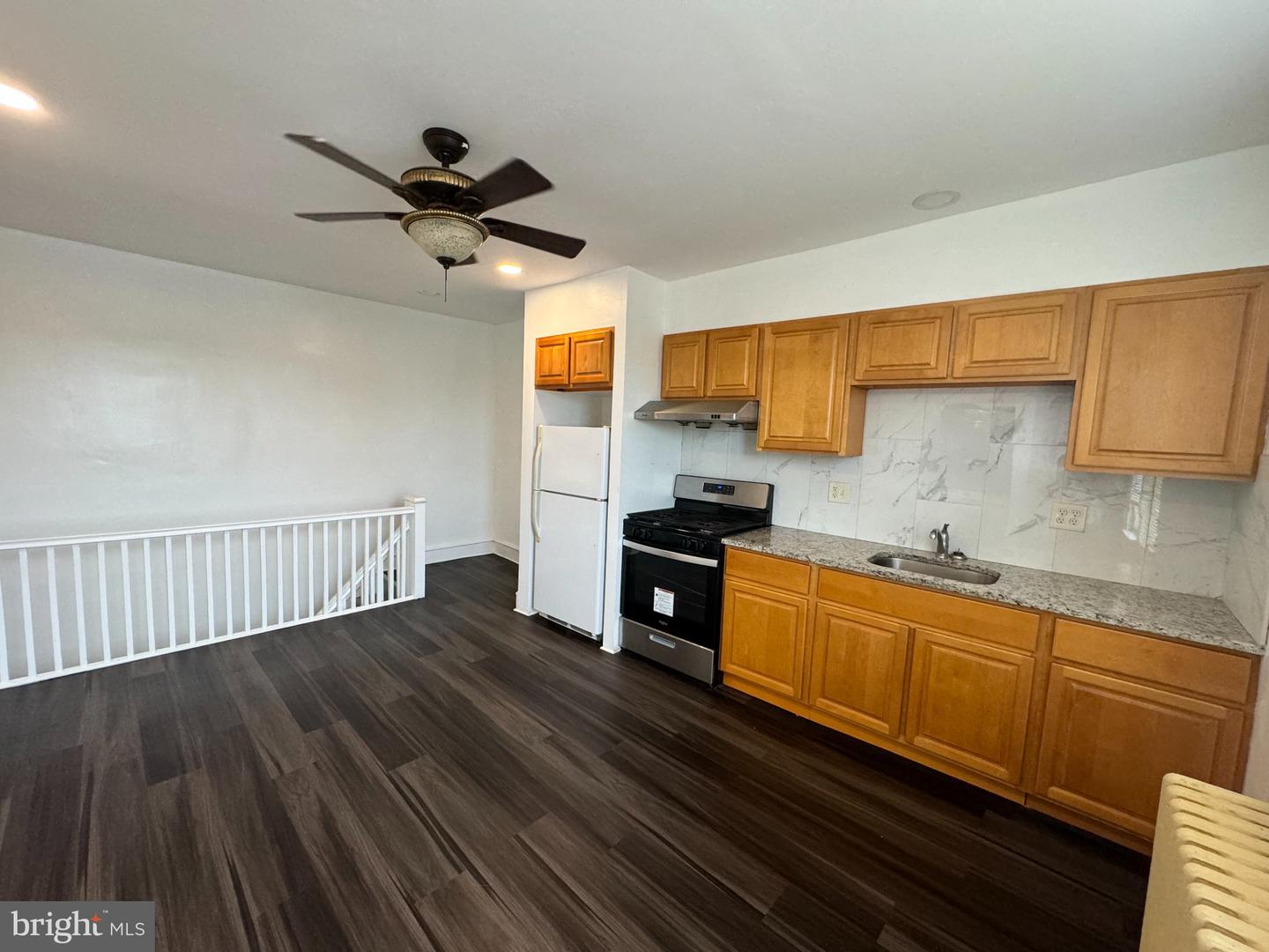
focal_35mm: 14
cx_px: 634
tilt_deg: -5.2
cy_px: 476
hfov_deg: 102.1
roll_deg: -1.9
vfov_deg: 85.7
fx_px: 513
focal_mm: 2.22
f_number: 2.2
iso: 250
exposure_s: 1/120
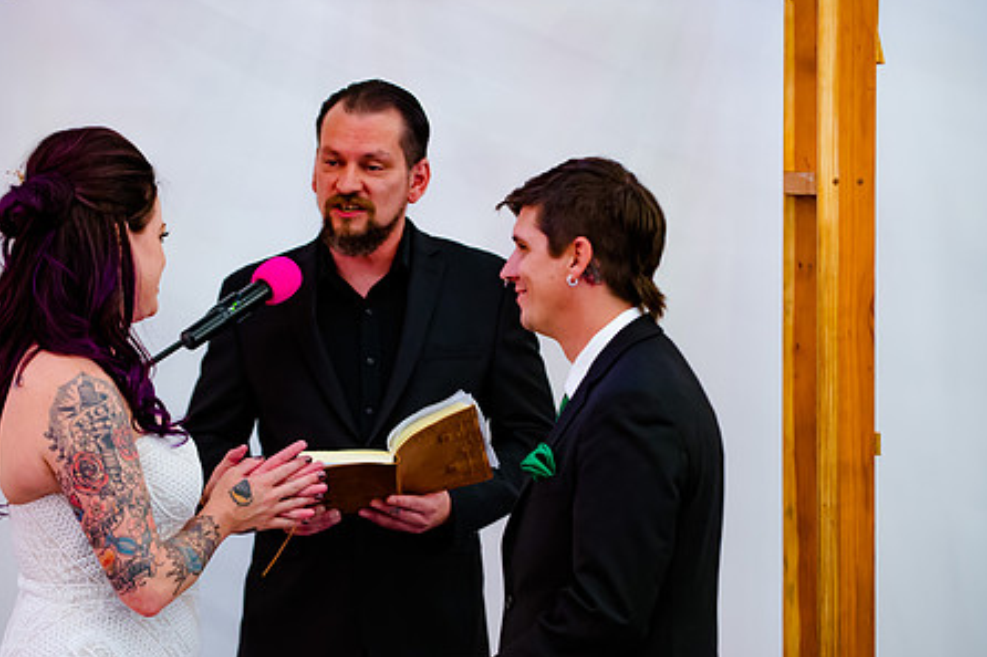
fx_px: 4138
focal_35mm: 151
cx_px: 429
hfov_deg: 13.6
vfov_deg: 9.1
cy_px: 380
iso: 2500
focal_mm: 116
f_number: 3.2
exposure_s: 1/80
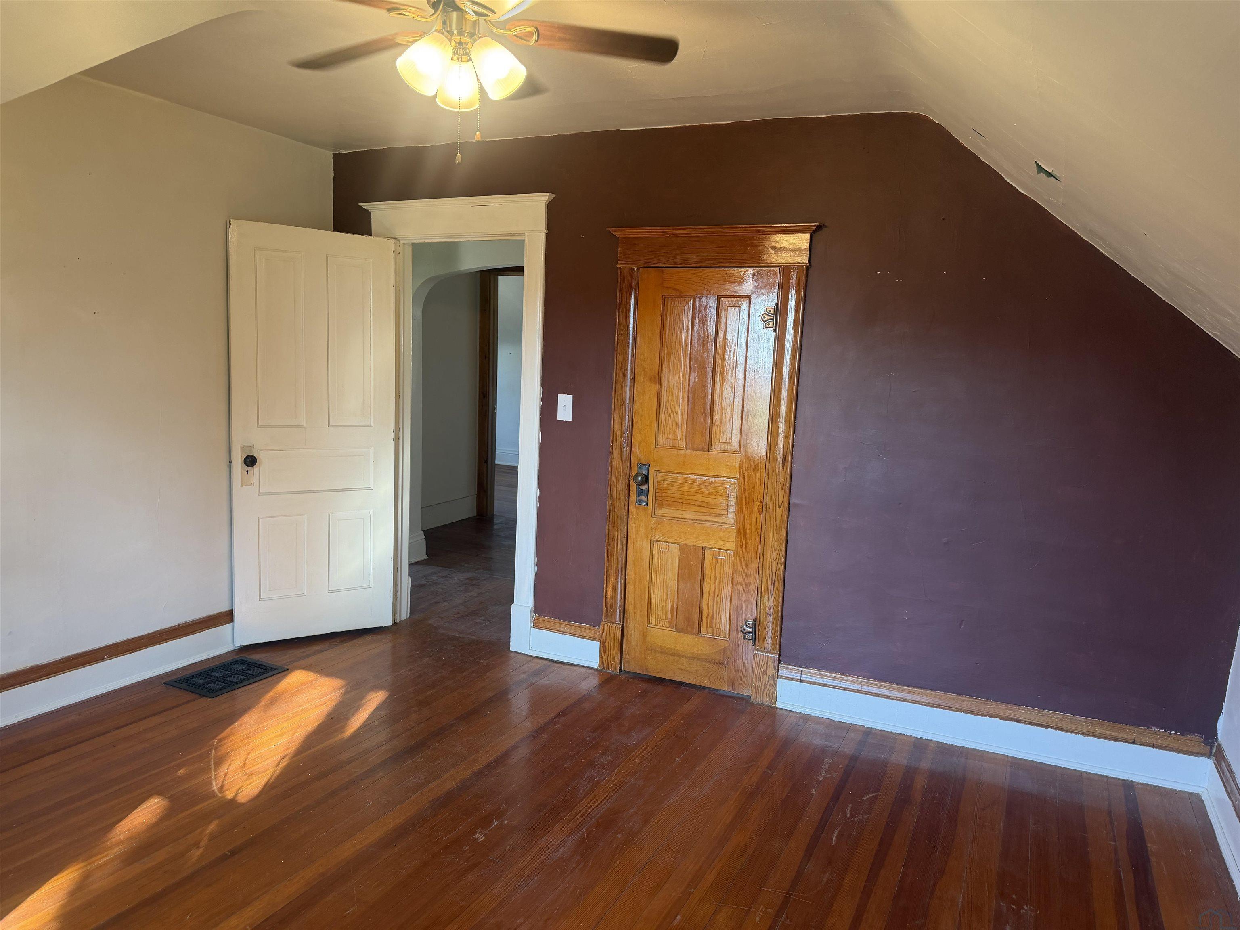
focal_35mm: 24
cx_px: 620
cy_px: 465
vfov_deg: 56.8
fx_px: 860
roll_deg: -2.2
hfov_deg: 71.6
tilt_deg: -7.9
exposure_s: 1/60
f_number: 1.78
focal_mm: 6.76
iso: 125
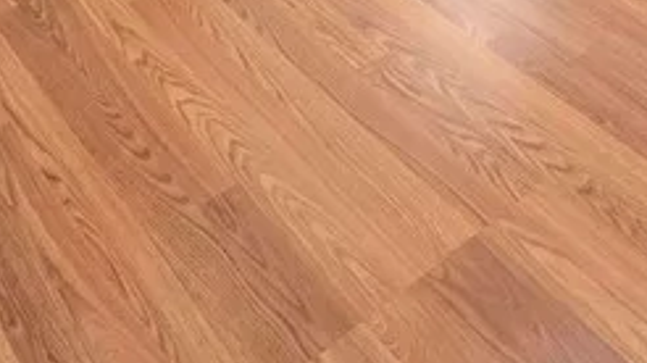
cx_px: 589
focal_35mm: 59
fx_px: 1012
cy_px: -479
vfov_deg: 14.4
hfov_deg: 33.5
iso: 500
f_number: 1.9
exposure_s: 1/60.2
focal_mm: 2.2
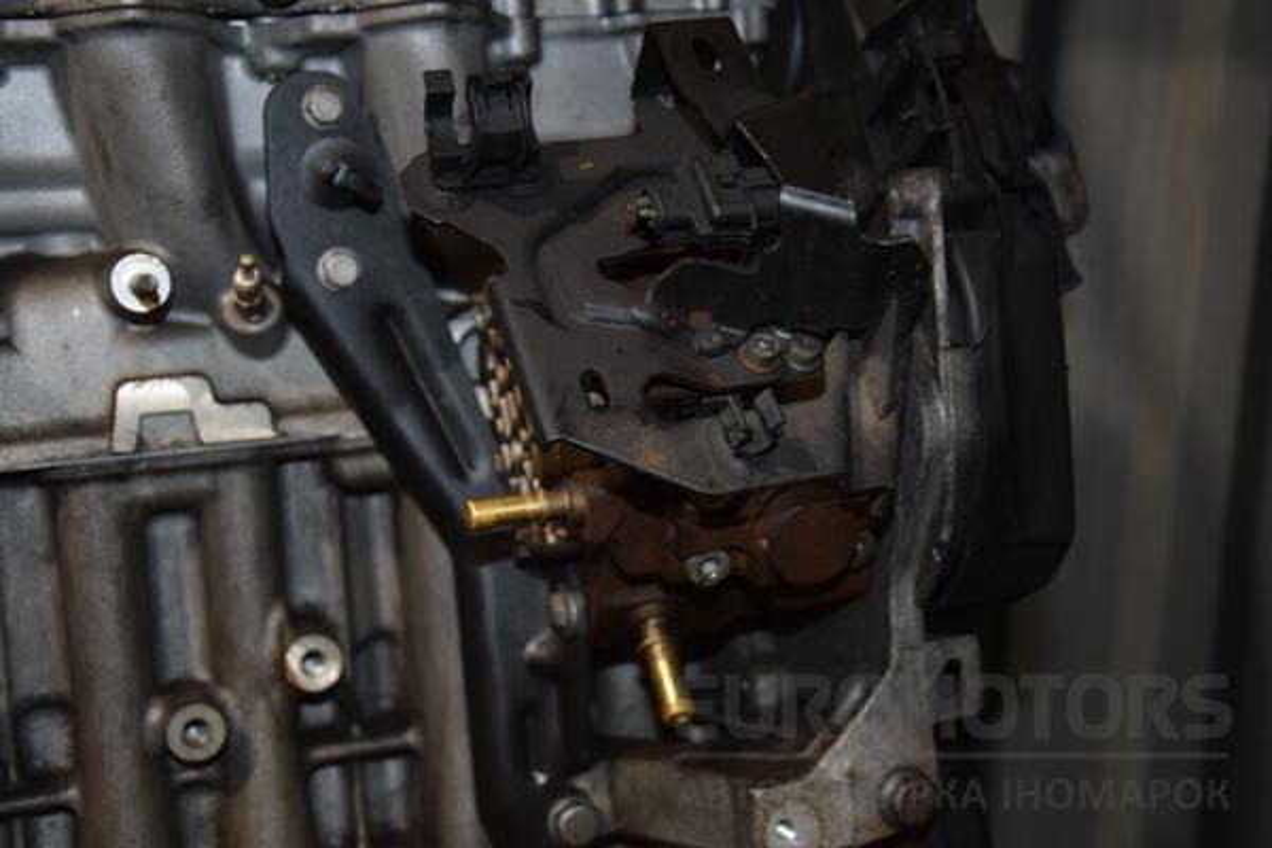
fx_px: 2014
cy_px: 424
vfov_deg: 23.8
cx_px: 636
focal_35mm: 57
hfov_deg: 35.1
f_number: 5
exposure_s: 1/60
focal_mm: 38
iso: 800
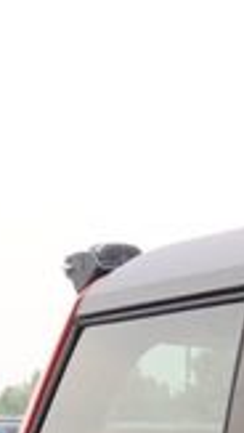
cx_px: 679
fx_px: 2490
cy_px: 898
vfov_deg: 9.2
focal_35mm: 217
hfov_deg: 5.3
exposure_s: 1/80
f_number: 5.6
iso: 100
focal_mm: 22
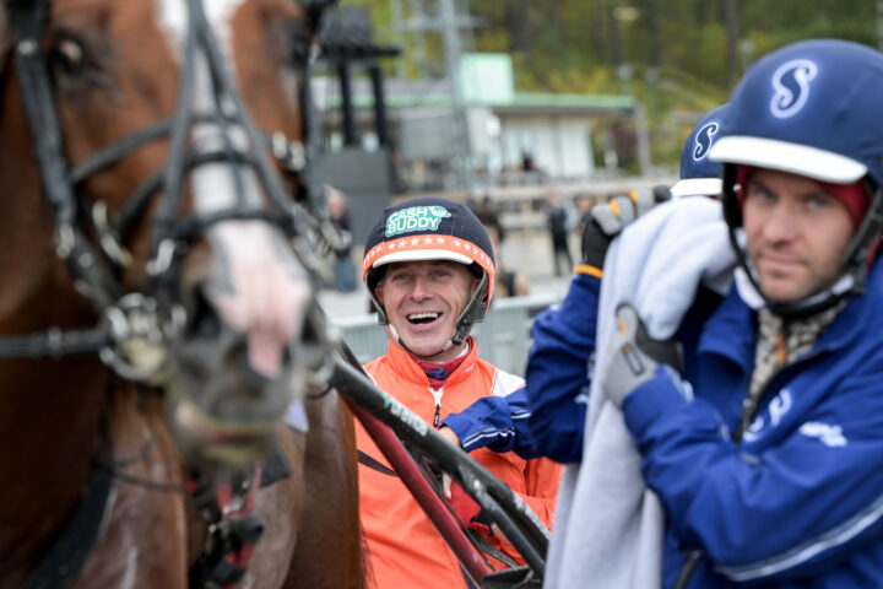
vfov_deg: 8.9
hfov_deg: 13.2
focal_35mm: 155
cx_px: 442
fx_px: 3802
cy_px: 294
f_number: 6.3
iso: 800
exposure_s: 1/500
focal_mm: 155
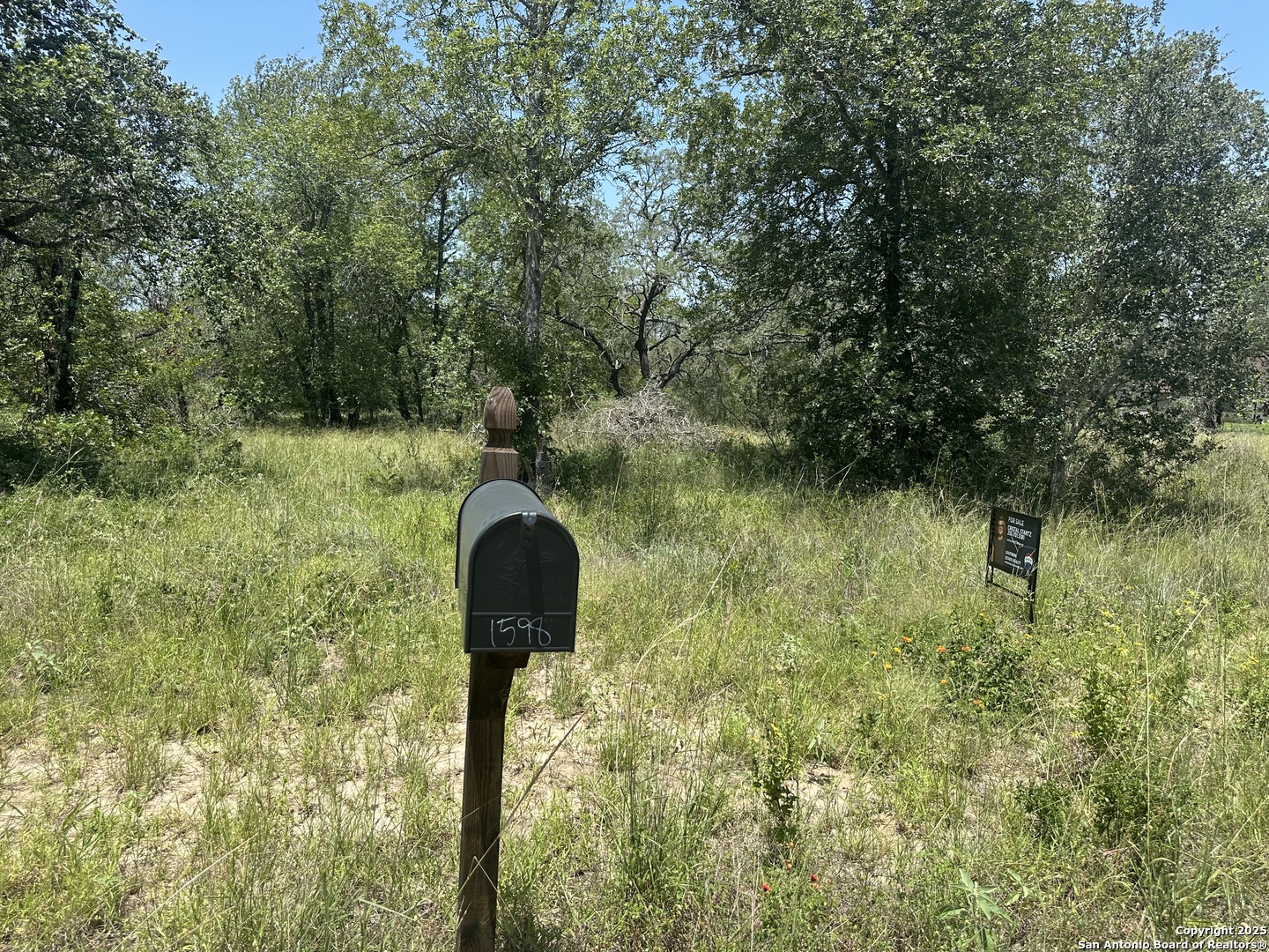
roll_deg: -1.5
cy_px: 476
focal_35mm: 24
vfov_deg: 56.8
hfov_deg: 71.6
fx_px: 880
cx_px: 634
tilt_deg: -4.3
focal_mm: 6.86
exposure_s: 1/2809
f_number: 1.78
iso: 80
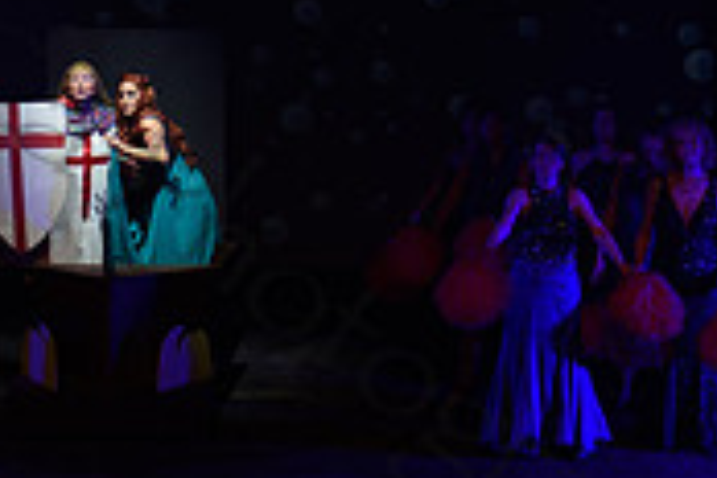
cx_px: 237
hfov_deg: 20.1
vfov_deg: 13.5
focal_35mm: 101
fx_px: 2011
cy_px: 72
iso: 1000
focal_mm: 24
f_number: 3.5
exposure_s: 1/60
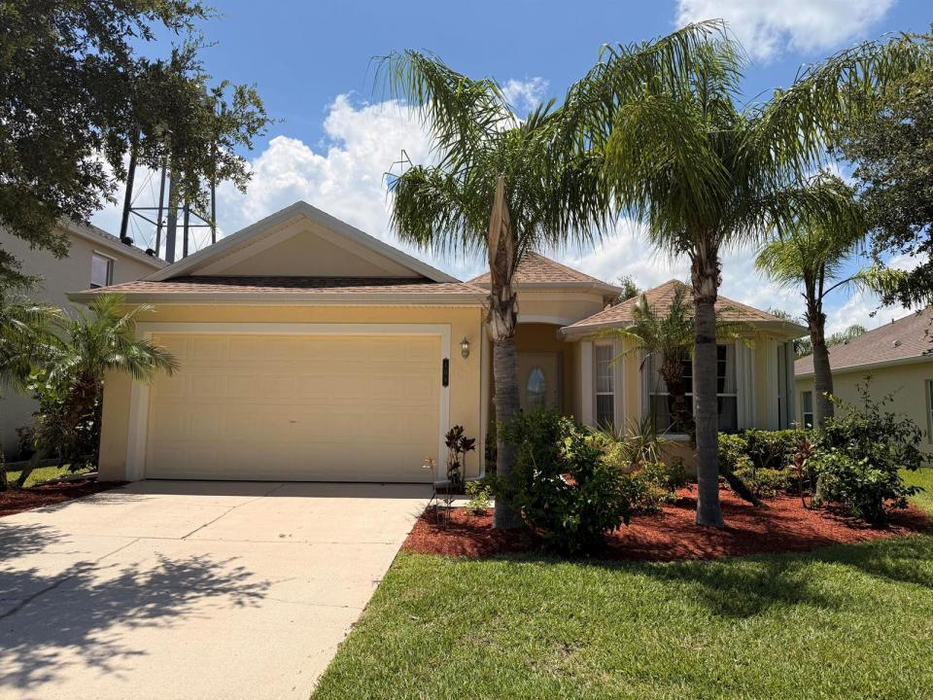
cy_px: 350
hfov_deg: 71.6
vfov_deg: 56.8
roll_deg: -0.5
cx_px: 466
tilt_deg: +6.2
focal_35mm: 24
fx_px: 647
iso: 80
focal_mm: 6.76
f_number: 1.78
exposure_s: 1/6711
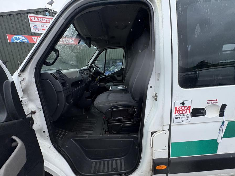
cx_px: 118
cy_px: 88
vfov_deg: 85.7
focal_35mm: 14
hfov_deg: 102.1
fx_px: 95
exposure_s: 1/321
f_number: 2.2
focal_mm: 2.22
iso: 64
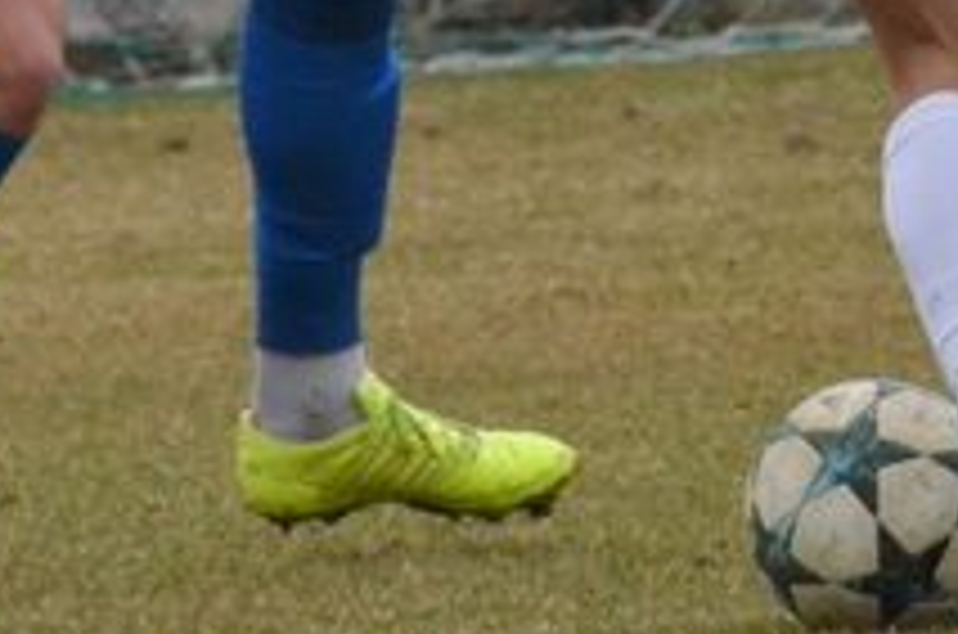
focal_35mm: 1690
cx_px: 873
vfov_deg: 0.8
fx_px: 44872
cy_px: -270
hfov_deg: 1.2
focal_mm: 300
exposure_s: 1/2000
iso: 6400
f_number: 11
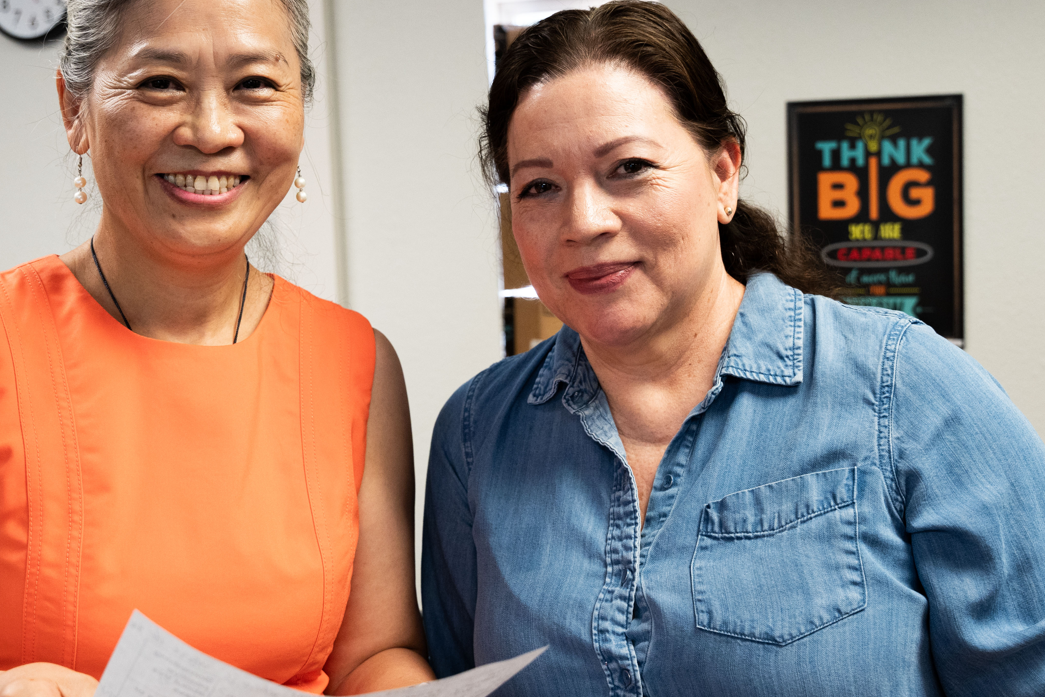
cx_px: 457
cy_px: 335
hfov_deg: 40.6
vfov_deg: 27.8
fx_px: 1408
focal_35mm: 49
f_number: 4
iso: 1000
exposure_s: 1/160
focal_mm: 28.3
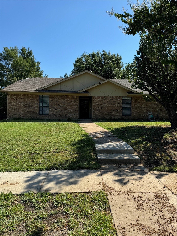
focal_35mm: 24
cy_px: 118
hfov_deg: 56.8
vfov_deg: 71.6
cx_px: 88
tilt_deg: -1.1
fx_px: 164
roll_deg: +0.1
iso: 80
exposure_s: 1/3597
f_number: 1.78
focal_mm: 6.76
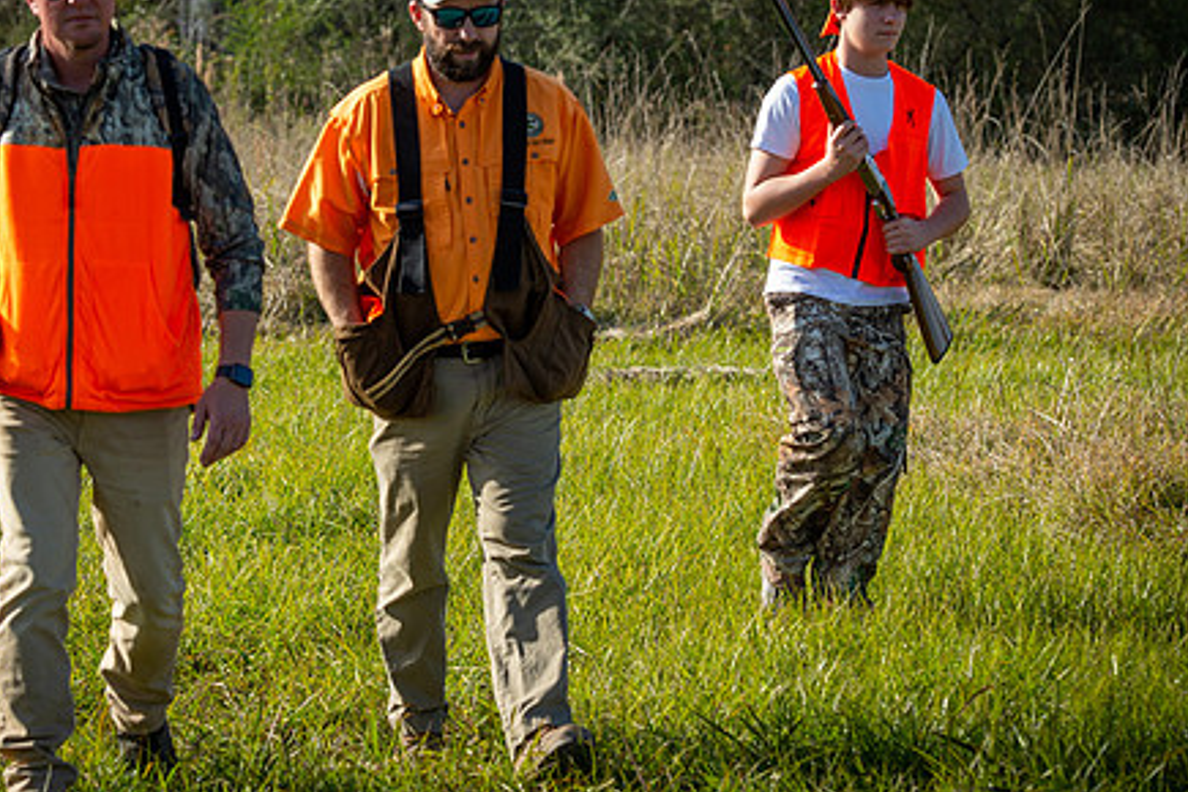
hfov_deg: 15.1
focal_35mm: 136
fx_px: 4488
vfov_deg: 10.1
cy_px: 306
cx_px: 475
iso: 100
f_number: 5.6
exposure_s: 1/320
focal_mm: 102
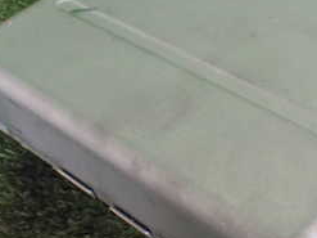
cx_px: 232
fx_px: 668
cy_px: 90
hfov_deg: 26.4
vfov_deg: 20.1
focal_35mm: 73
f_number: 2.3
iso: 500
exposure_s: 1/125
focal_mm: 5.4
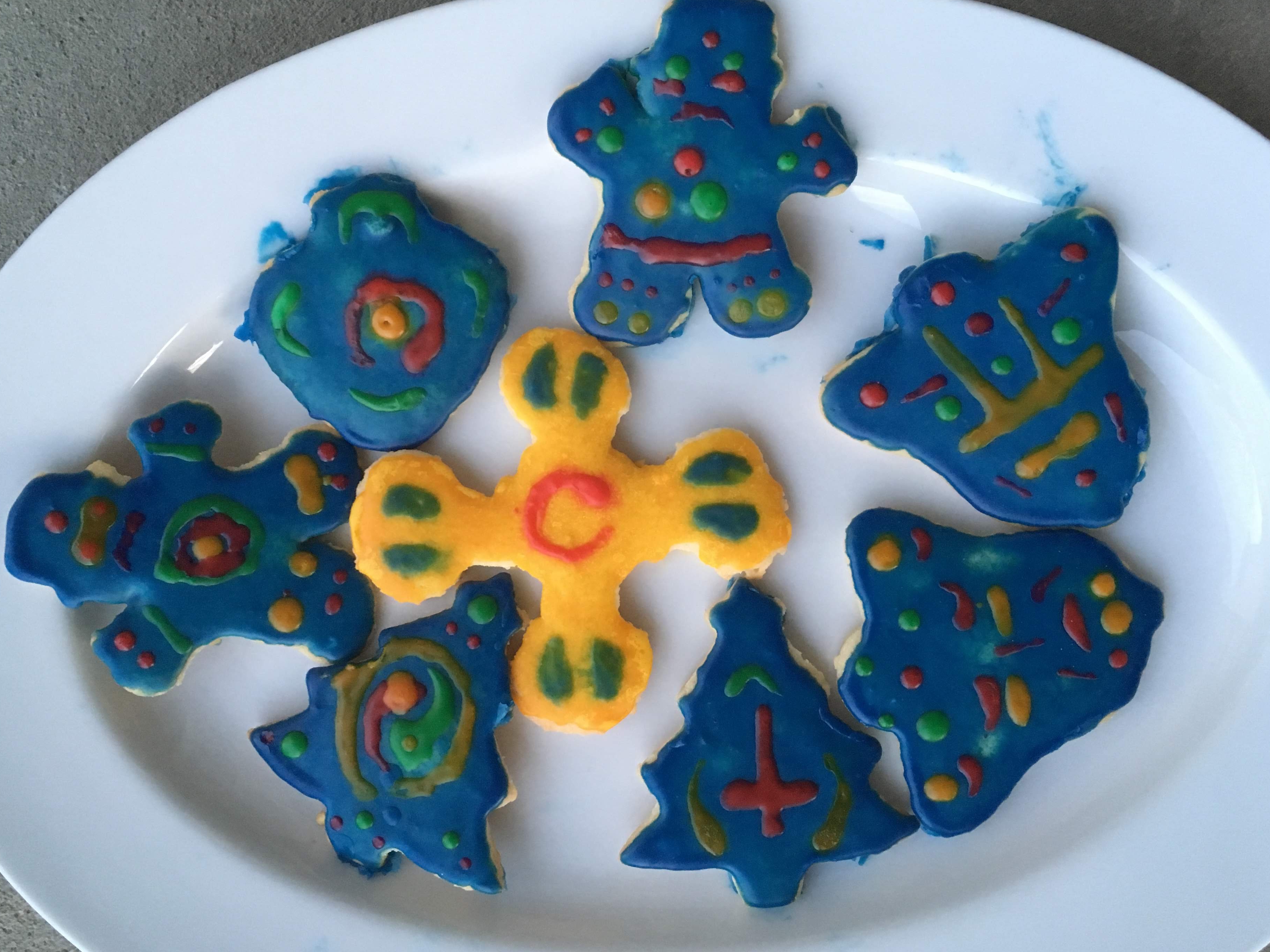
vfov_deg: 44.2
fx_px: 1174
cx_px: 607
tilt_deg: -87.9
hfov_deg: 56.8
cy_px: 455
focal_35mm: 32
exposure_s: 1/30
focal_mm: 4.15
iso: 200
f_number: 2.2
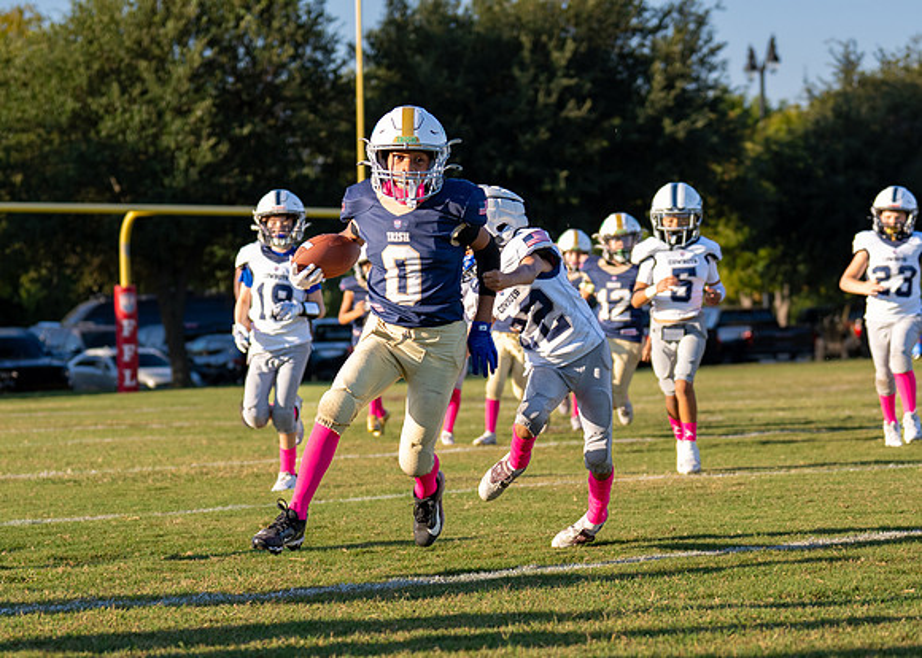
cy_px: 508
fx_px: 3387
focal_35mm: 129
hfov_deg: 15.5
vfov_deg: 11.1
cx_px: 458
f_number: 2.8
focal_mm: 70
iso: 200
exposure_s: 1/2000
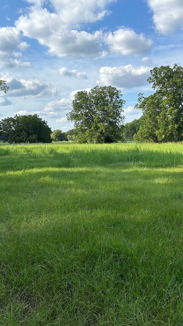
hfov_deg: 30.9
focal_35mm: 38
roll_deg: +1.6
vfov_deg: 52.8
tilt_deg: -4.1
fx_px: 328
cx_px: 125
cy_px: 163
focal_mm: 5.7
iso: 50
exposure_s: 1/2695
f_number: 1.5
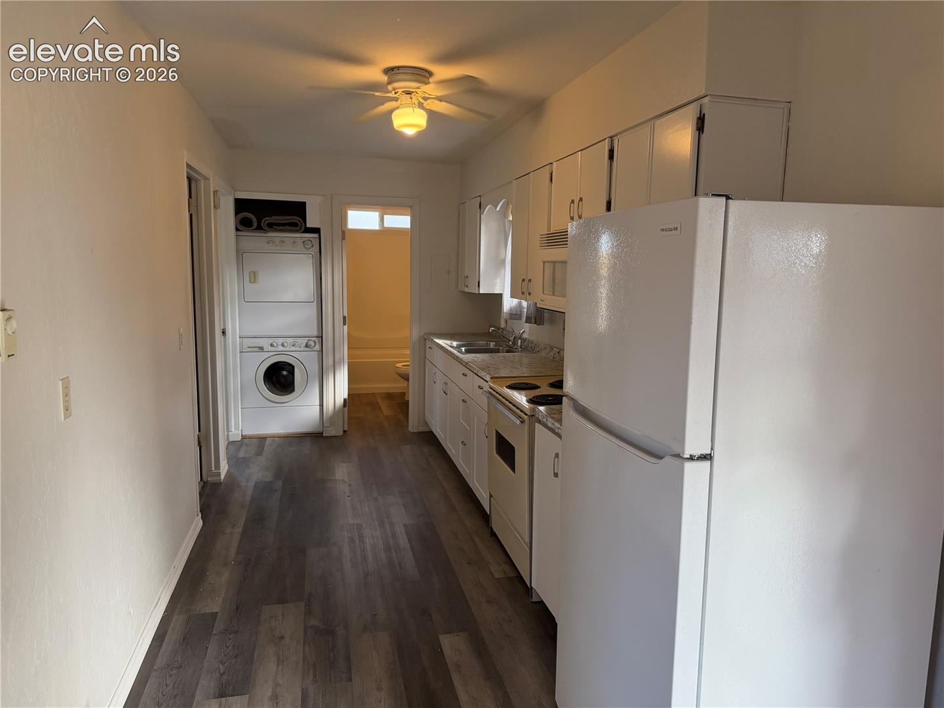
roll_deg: -0.9
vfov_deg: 56.8
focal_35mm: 24
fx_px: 654
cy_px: 354
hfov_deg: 71.6
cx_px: 472
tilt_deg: -7.3
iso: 200
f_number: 1.78
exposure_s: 1/176
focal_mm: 6.76
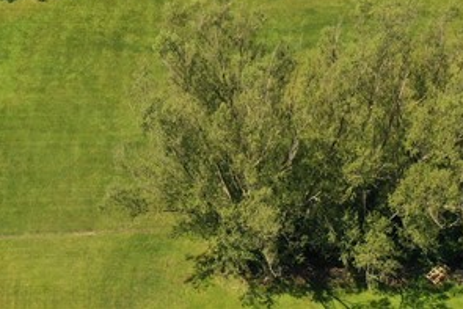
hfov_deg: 19.7
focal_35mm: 103
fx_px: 1325
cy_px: -257
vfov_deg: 12.2
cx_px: 115
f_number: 5.6
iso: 100
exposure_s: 1/320
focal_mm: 10.26
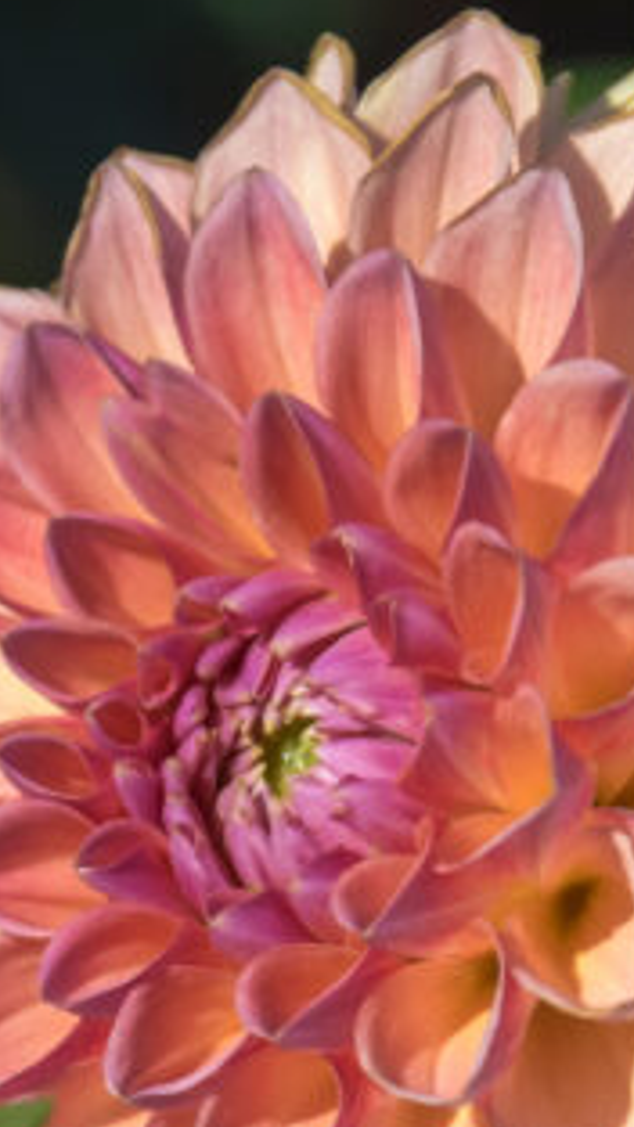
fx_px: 12287
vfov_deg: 5.3
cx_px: 79
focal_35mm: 411
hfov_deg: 3.0
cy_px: 884
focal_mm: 80
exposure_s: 1/640
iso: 100
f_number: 6.3
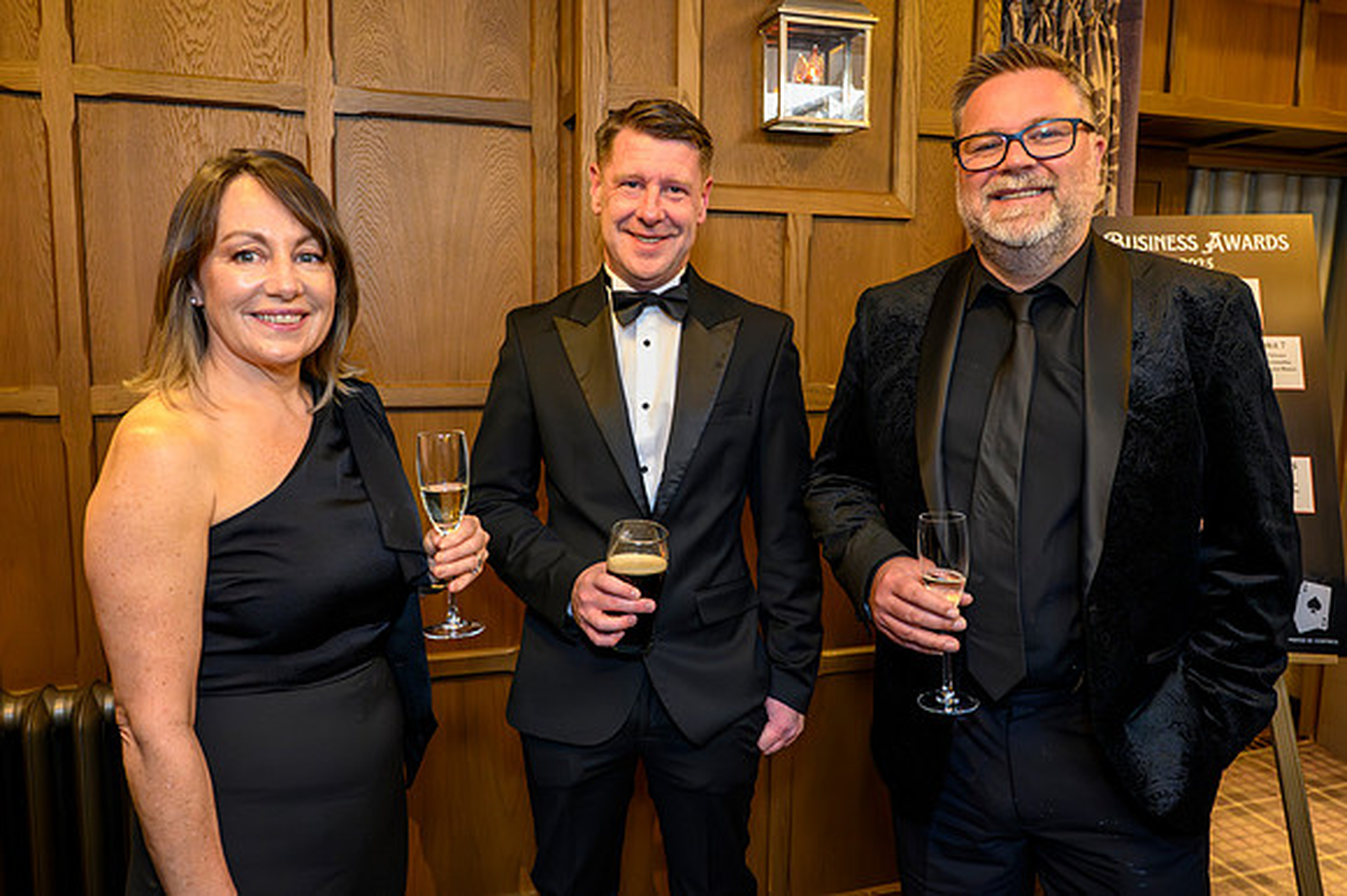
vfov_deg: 47.3
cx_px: 661
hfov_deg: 66.7
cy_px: 431
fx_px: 1023
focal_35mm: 27
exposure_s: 1/125
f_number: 4
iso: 16000
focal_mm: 26
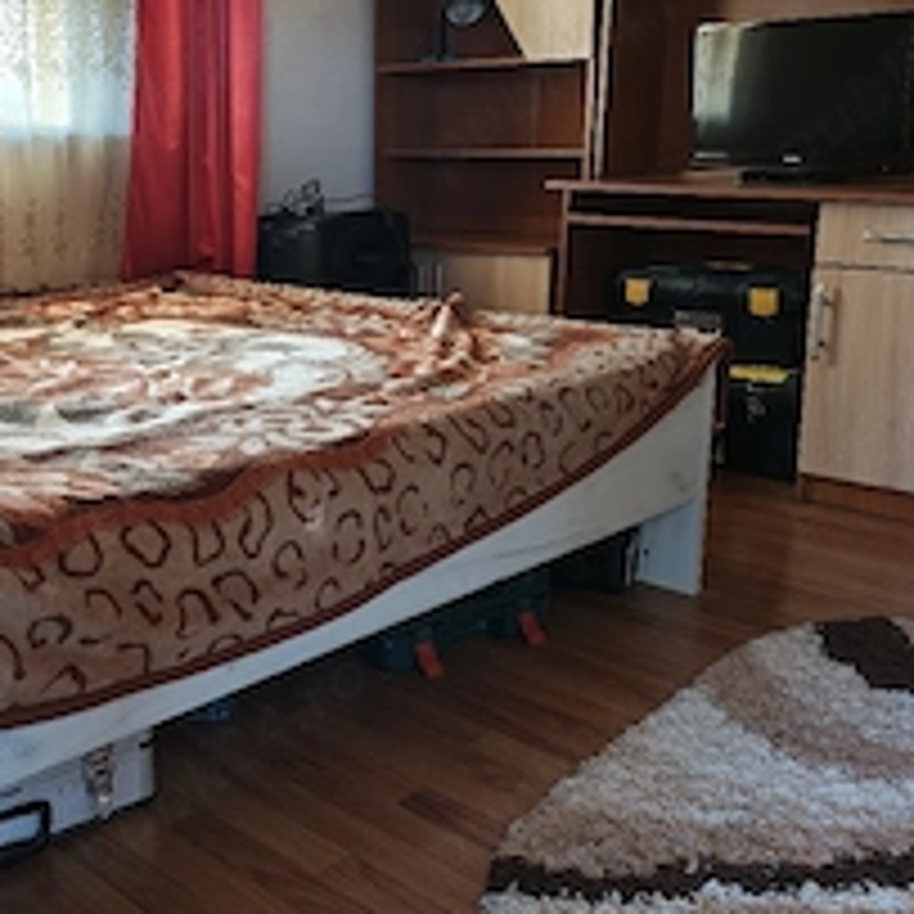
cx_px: 311
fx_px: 1195
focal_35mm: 40
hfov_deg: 41.4
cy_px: 468
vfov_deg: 41.9
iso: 2013
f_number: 1.6
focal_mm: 6.57
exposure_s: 1/50
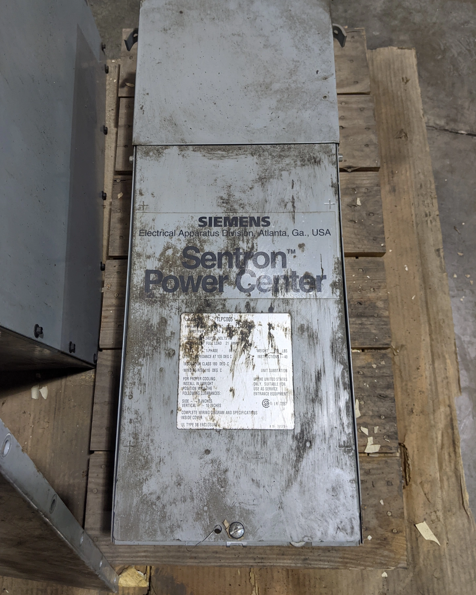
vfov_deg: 60.4
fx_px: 511
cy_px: 272
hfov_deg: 50.0
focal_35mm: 29
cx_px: 233
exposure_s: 1/120
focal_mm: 4.44
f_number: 1.8
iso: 104
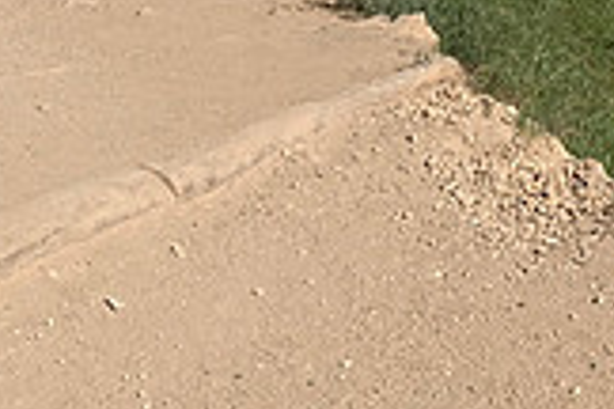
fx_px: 1654
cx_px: 466
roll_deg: +0.4
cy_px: -343
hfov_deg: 20.8
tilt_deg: -4.3
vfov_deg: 12.7
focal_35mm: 97
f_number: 1.8
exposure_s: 1/3650
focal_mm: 4.25
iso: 25
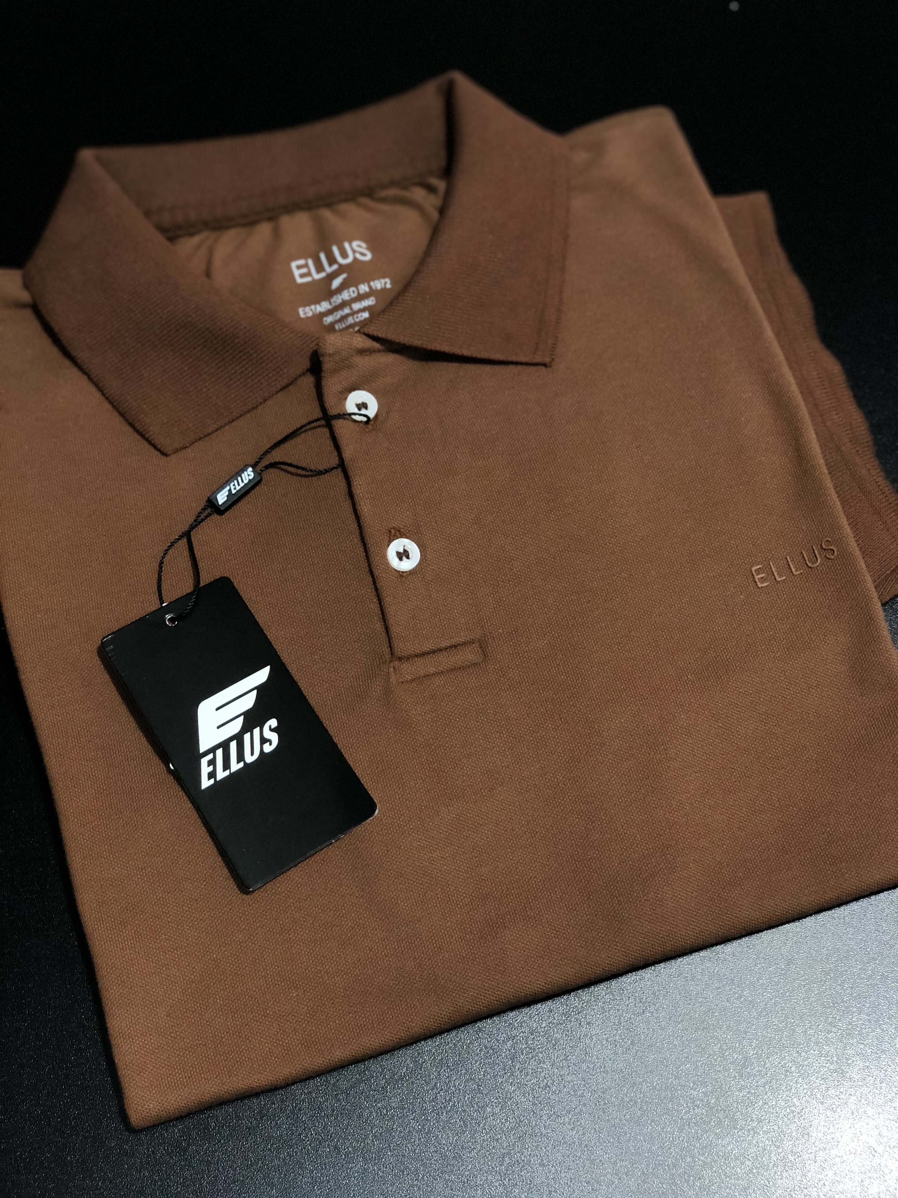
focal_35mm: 52
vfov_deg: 36.8
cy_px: 599
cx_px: 449
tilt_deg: -65.7
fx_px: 1799
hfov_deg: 28.0
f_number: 2.4
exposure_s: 1/60
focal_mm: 6
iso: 125
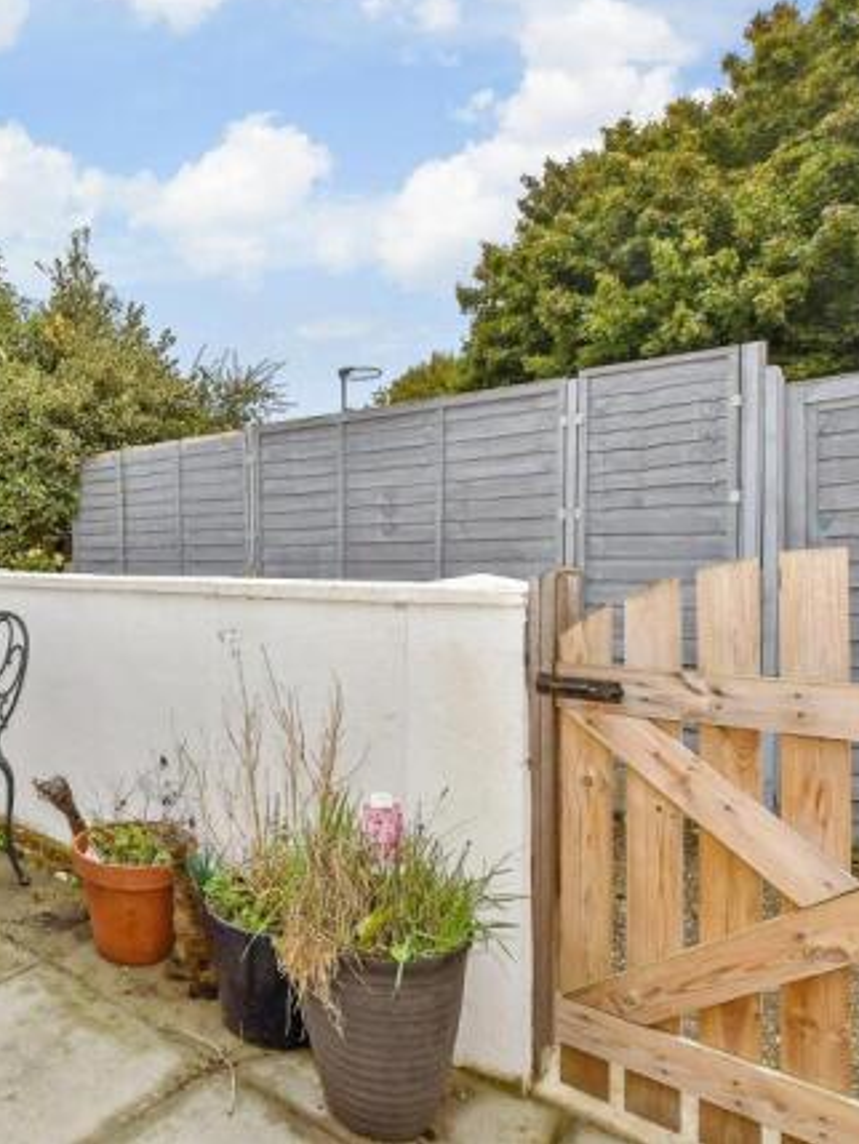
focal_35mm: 22
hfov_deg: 55.4
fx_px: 728
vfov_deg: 76.4
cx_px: 135
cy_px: 564
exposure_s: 1/160
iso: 200
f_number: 8
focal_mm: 10
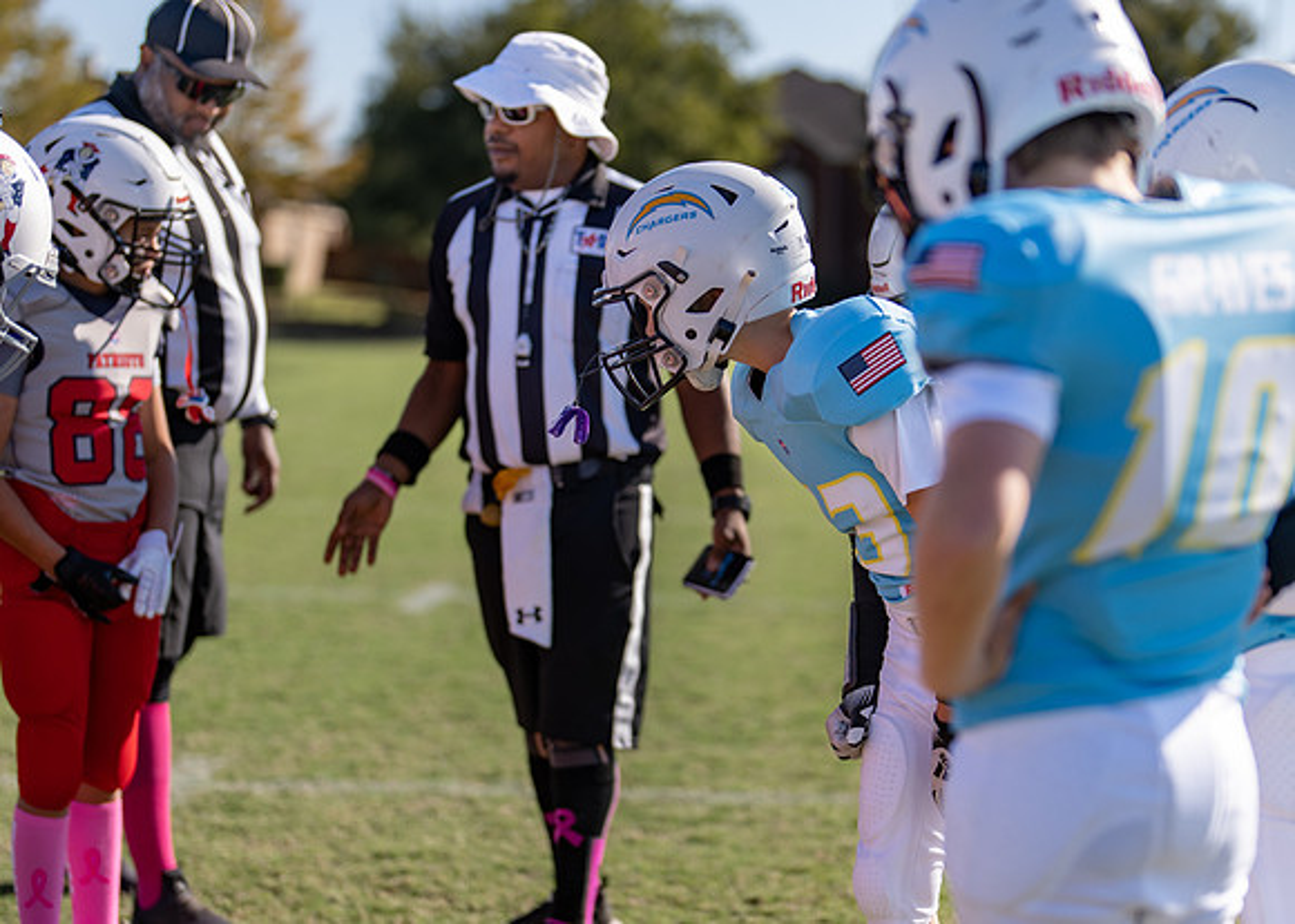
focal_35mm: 79
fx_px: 2911
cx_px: 720
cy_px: 552
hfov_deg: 25.1
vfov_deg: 18.0
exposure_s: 1/5000
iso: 100
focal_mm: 50
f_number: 1.2
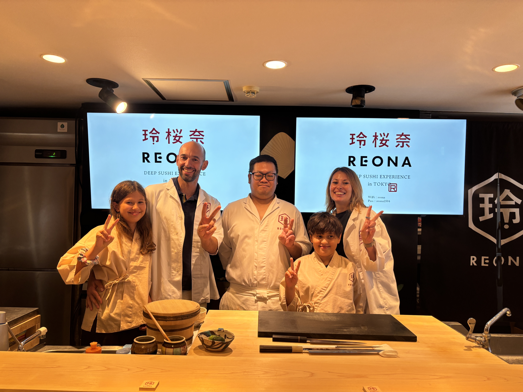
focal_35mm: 26
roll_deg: -1.3
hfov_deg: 67.3
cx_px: 262
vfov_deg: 53.1
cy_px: 196
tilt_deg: +0.8
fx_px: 393
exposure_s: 1/50
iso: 100
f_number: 1.6
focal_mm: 5.96
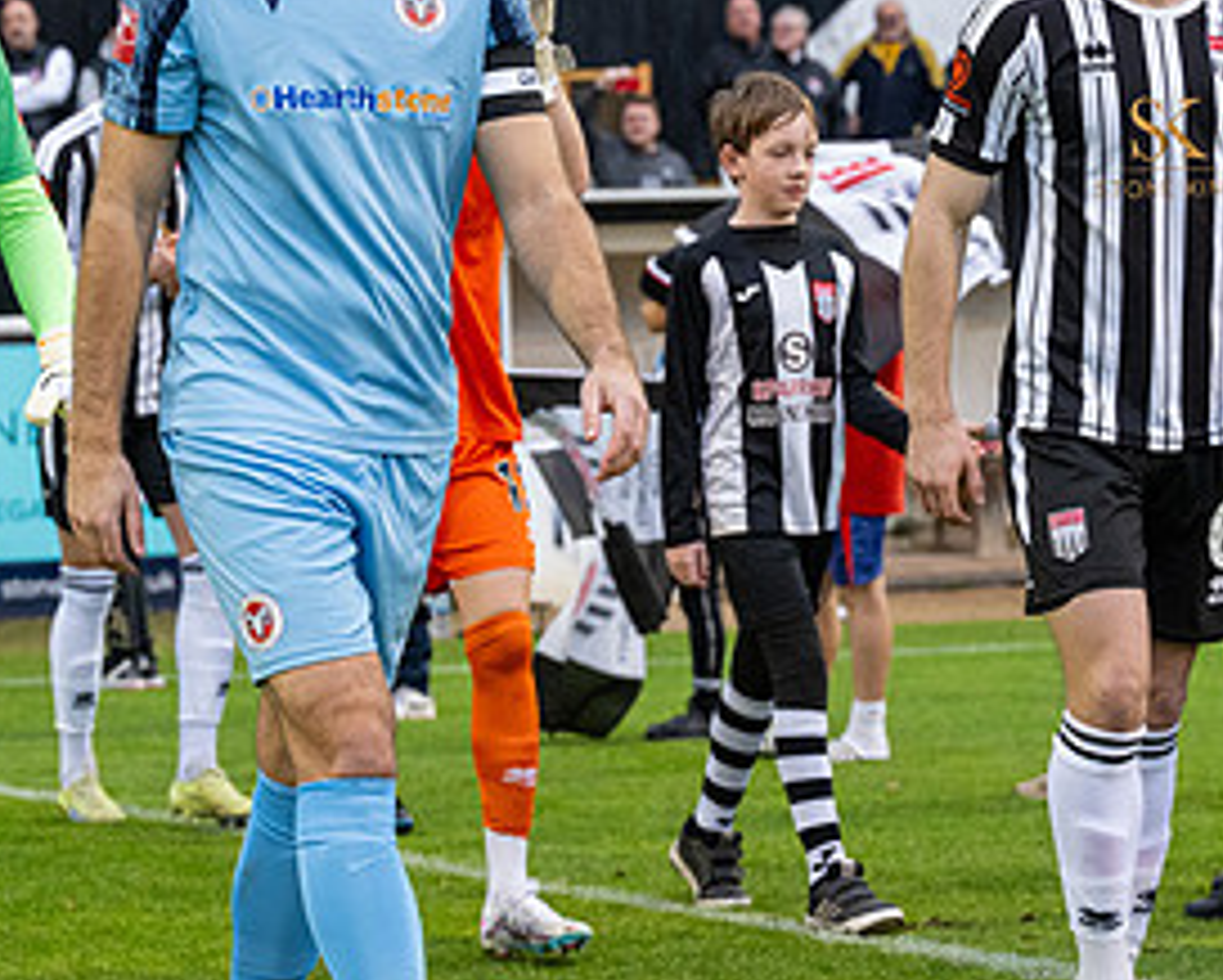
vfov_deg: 9.5
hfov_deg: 11.8
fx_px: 5904
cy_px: 486
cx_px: 194
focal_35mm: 163
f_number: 4
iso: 2000
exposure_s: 1/400
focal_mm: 70
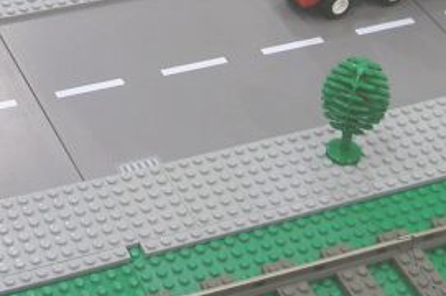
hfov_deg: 18.0
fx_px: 1398
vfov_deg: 11.8
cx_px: 112
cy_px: -54
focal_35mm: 113
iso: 100
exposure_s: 1/18.4
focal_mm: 7.5
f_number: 3.2
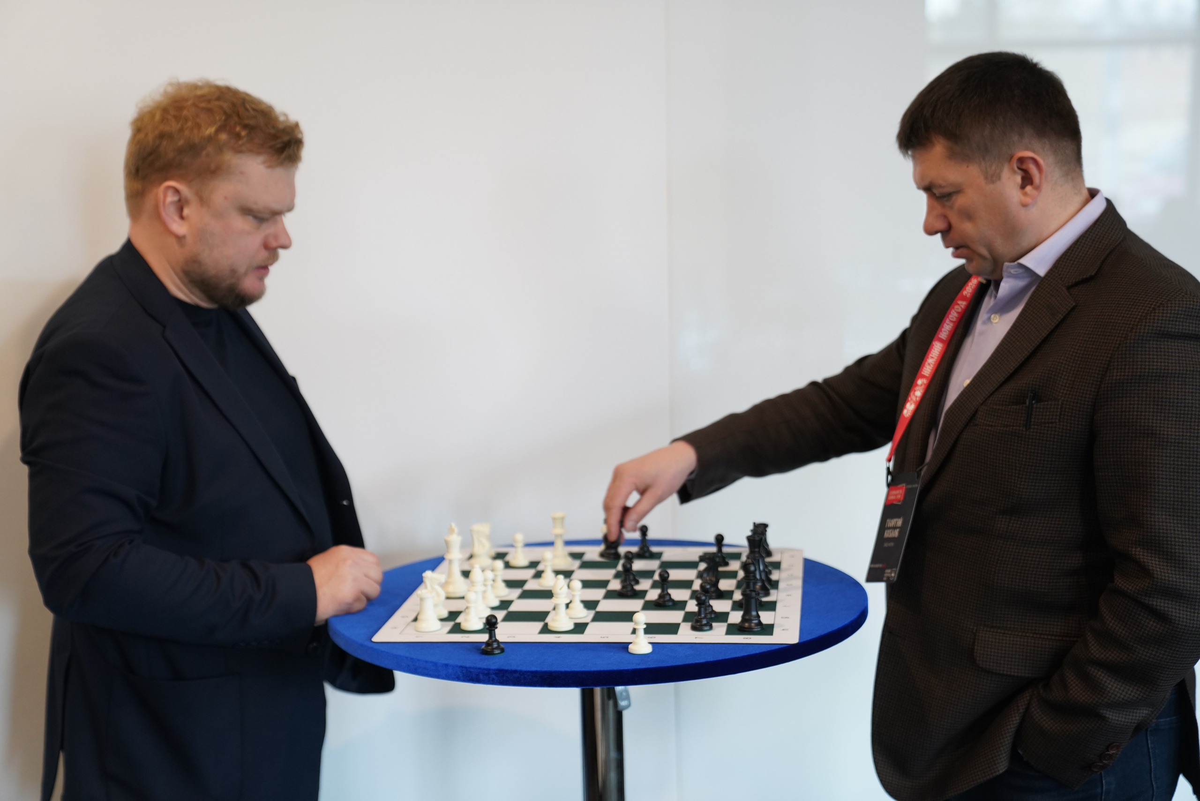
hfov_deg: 36.9
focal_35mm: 54
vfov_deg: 25.1
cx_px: 600
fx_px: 1800
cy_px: 400
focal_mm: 54
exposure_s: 1/100
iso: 1250
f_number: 2.8
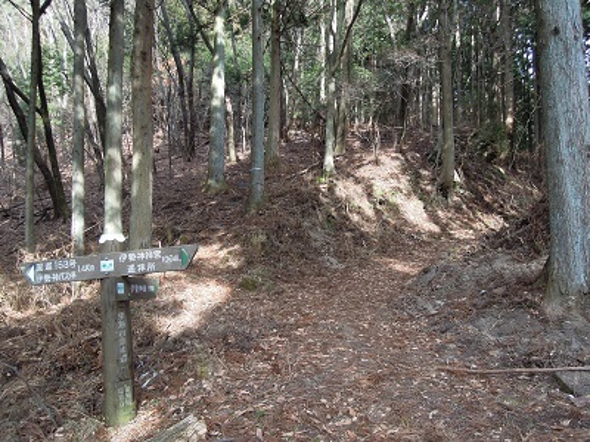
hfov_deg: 71.6
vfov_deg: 56.8
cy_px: 221
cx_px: 295
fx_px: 409
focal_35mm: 24
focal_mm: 4.3
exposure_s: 1/250
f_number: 2.8
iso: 160
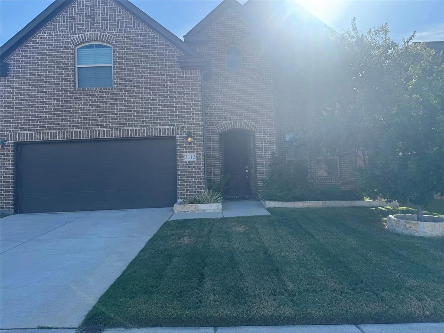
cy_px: 166
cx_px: 222
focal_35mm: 24
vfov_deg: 56.8
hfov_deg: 71.6
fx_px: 308
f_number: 1.78
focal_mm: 6.76
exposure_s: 1/2710
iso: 80
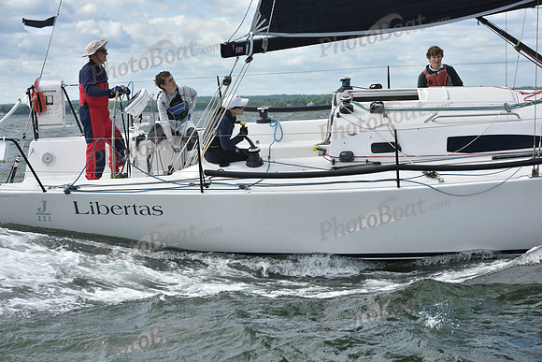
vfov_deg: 13.4
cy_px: 181
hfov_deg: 20.0
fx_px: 1536
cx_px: 271
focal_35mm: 102
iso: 320
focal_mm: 102
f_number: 7.1
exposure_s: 1/1000
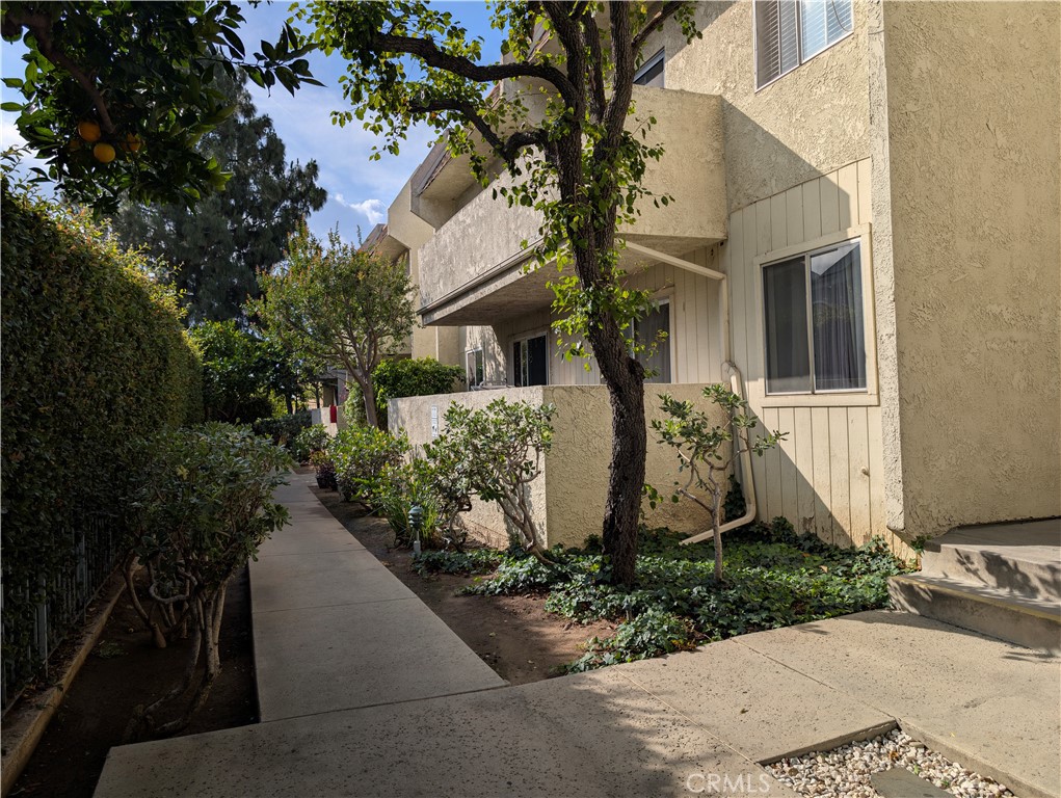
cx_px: 530
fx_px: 736
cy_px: 399
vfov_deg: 56.9
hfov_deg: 71.5
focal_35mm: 24
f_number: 1.68
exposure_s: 1/1517
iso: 20
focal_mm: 6.9
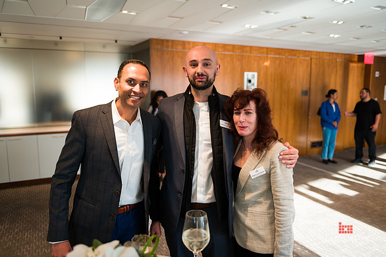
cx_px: 193
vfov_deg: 44.9
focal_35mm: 29
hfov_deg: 63.7
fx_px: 311
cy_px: 128
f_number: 3.2
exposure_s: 1/250
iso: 640
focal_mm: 29
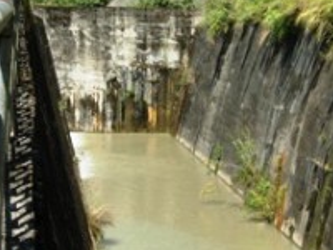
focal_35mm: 108
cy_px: 112
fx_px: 1039
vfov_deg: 13.7
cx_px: 195
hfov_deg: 18.2
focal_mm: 7.5
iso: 50
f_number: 4.8
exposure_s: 1/313
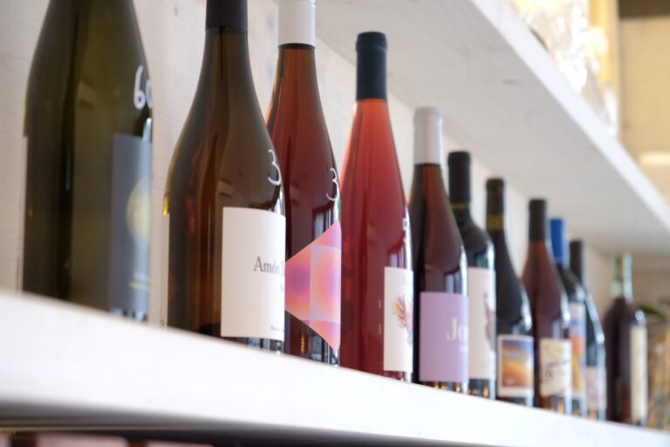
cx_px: 335
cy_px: 224
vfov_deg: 16.5
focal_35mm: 83
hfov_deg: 24.5
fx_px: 1545
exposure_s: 1/20
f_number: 4
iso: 800
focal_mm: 55
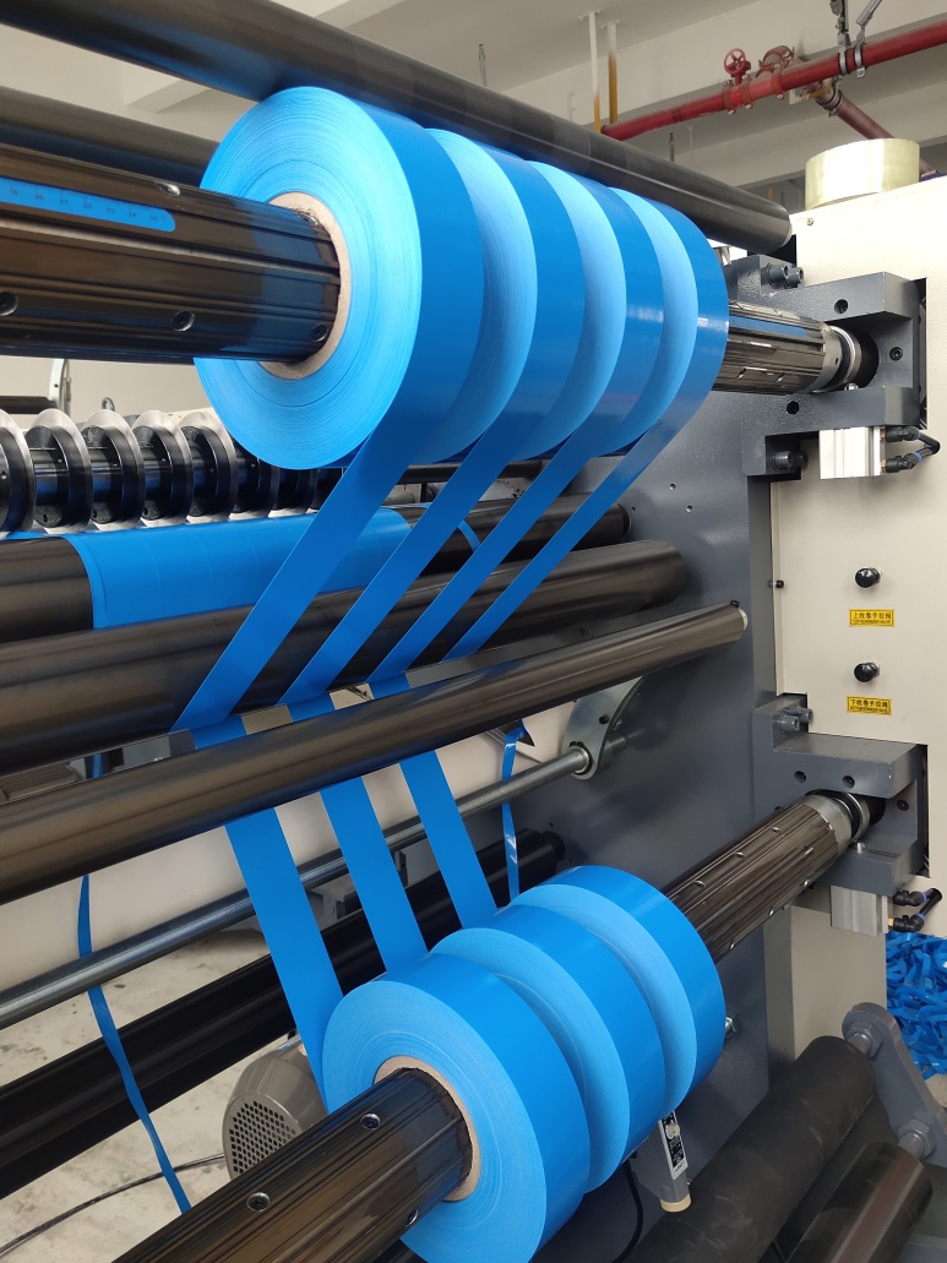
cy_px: 633
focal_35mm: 30
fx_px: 1095
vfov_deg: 60.0
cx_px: 473
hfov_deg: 46.8
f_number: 1.8
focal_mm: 4.27
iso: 110
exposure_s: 1/100
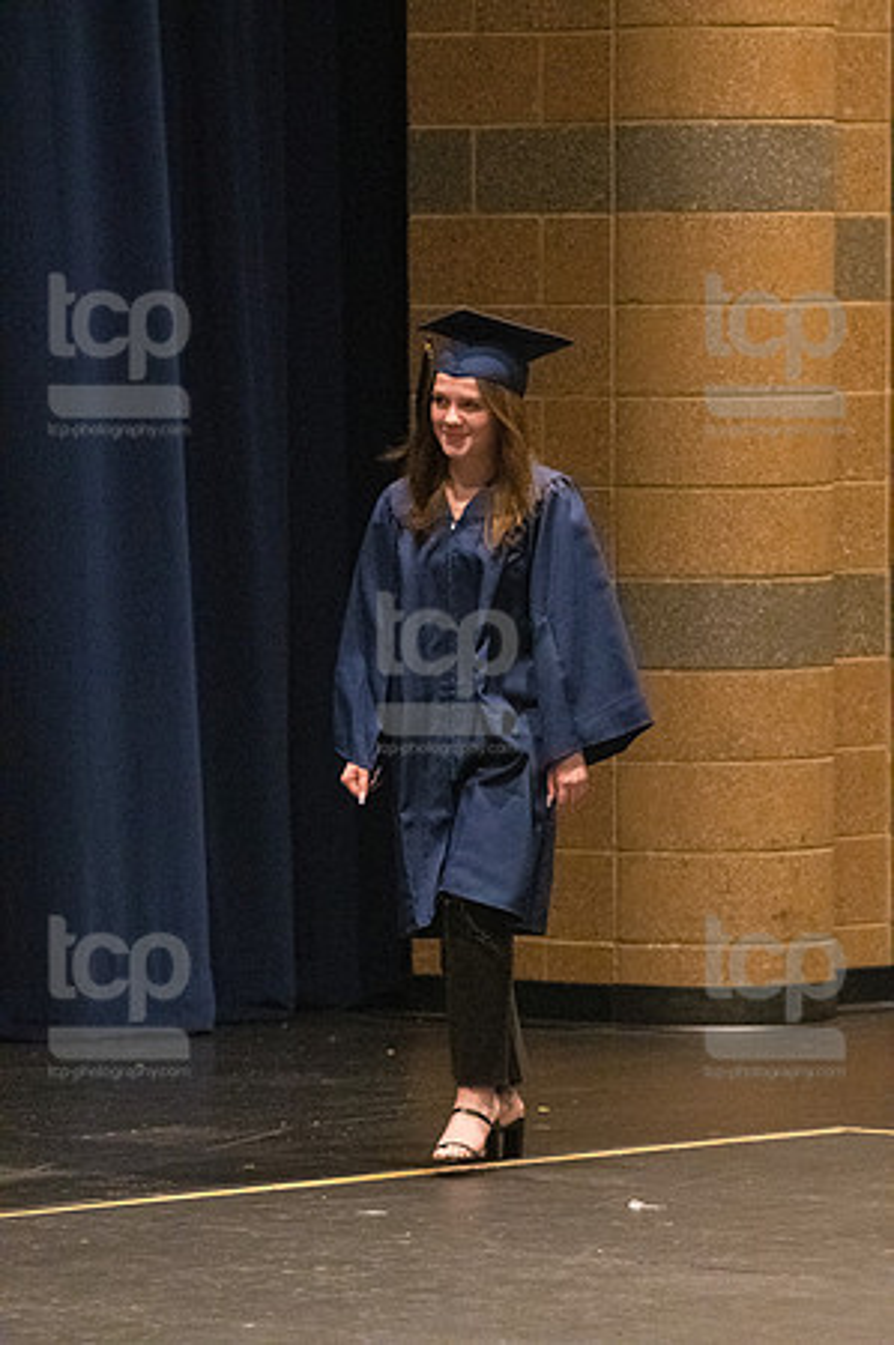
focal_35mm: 300
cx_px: 447
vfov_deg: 6.9
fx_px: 11200
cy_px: 672
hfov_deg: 4.6
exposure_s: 1/250
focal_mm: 200
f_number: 4.5
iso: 8000
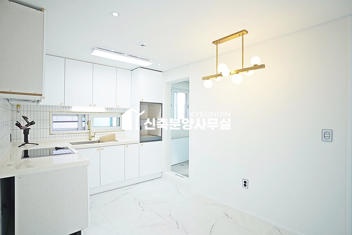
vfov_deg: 70.4
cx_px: 176
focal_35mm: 17
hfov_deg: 93.3
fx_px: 166
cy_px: 118
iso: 250
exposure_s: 1/50
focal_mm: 17
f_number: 4.5
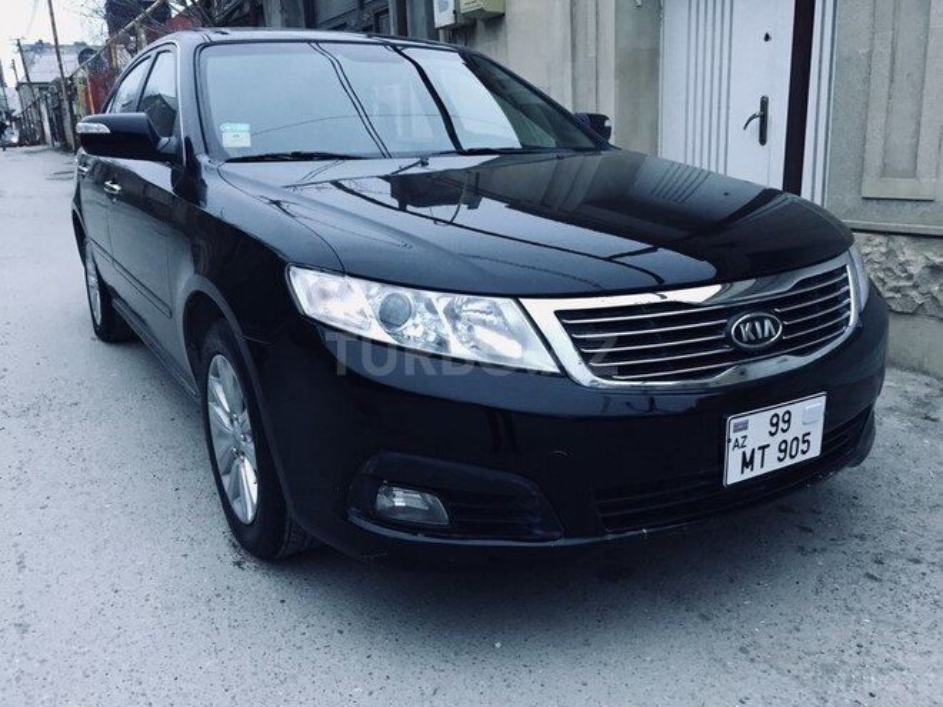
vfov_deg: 48.2
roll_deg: +2.3
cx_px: 472
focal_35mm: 29
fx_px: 790
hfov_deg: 61.7
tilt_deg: -14.2
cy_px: 354
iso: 125
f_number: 2.2
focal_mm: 4.15
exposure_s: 1/33
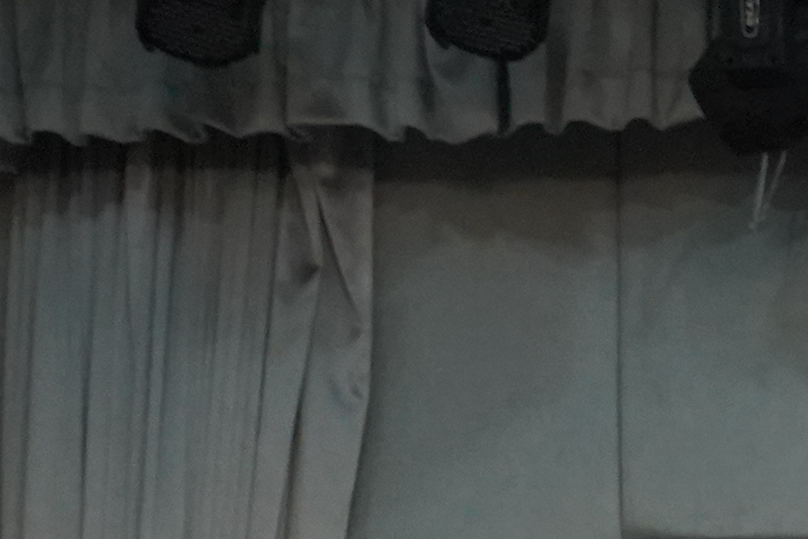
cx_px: 2053
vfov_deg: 6.0
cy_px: 1491
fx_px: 4848
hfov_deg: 8.5
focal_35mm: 216
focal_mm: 35
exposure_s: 1/250
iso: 4000
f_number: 4
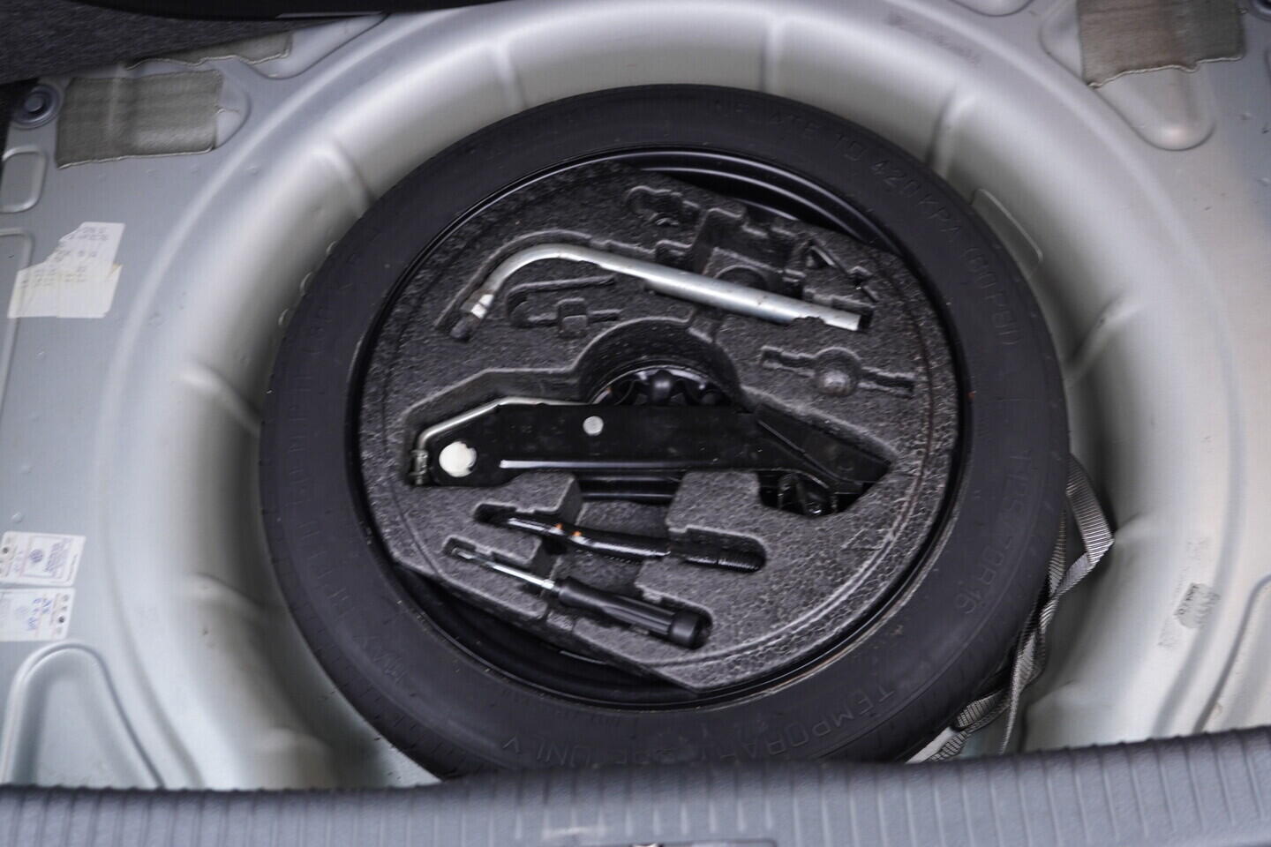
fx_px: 1271
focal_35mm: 36
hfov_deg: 53.1
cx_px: 636
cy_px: 424
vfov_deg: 36.9
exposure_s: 1/40
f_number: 2.8
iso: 400
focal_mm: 24
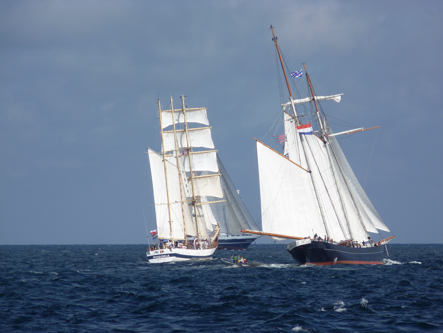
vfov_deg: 3.5
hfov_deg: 4.6
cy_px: 166
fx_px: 5477
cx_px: 222
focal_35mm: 428
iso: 80
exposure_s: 1/500
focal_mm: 76.1
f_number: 6.3
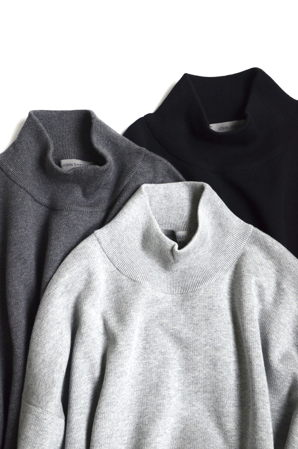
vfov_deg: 42.4
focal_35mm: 46
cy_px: 224
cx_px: 149
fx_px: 579
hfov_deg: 28.8
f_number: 8
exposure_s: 1/50
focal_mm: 31
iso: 1250
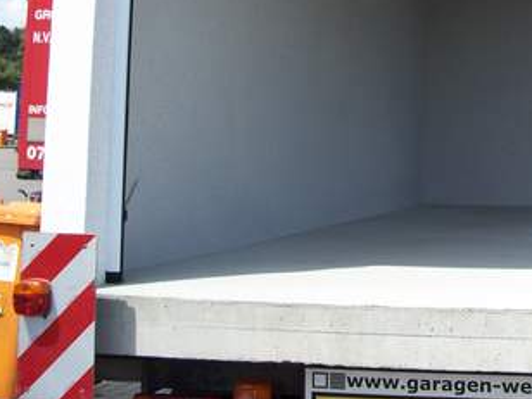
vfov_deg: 18.6
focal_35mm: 77
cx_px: 529
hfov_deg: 24.2
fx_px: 1183
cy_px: -10
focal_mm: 7.8
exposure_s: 1/640
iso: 64
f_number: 2.8
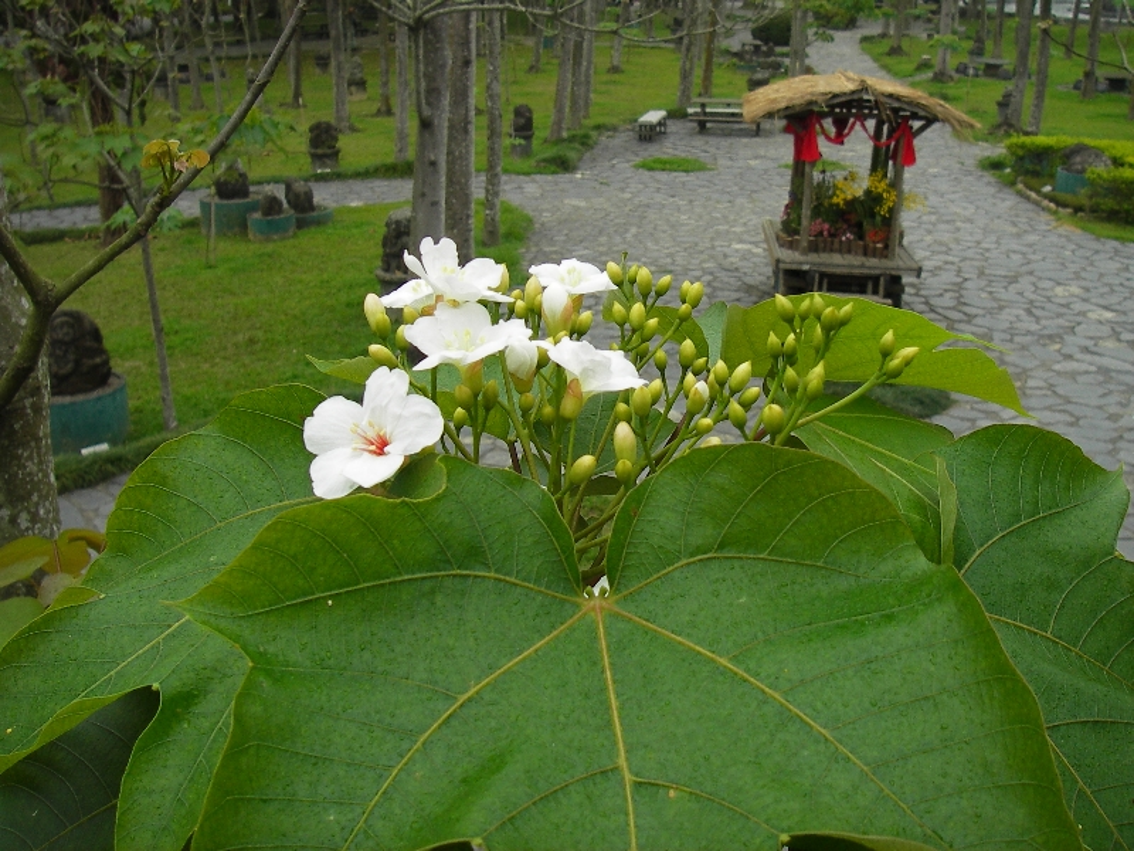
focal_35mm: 38
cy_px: 426
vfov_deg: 37.7
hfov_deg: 49.0
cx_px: 567
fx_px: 1245
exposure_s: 1/80
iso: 50
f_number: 3.3
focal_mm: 6.3
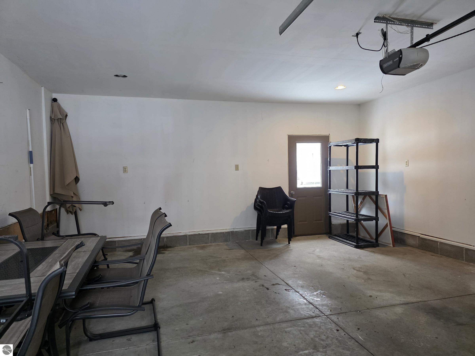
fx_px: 316
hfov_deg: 73.9
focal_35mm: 23
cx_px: 238
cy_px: 178
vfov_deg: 58.9
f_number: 1.7
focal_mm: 6.3
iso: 400
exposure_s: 1/120
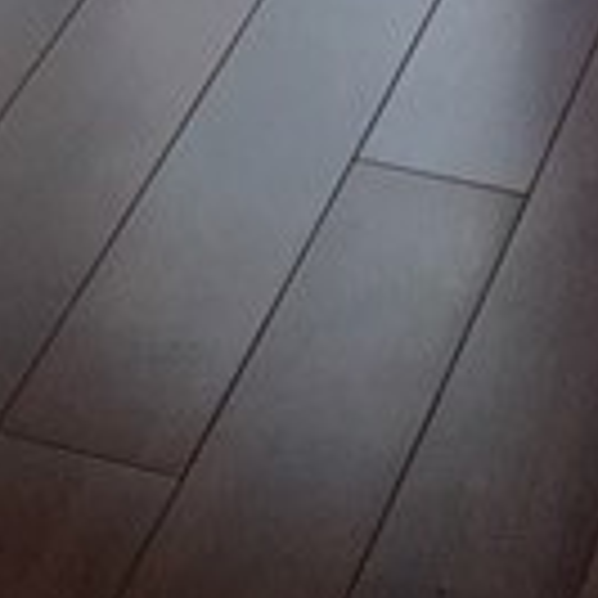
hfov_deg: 8.8
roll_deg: -0.2
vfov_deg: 7.1
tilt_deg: -4.0
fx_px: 3850
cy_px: -1605
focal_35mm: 197
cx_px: -13
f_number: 2.2
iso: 25
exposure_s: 1/120
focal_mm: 4.15
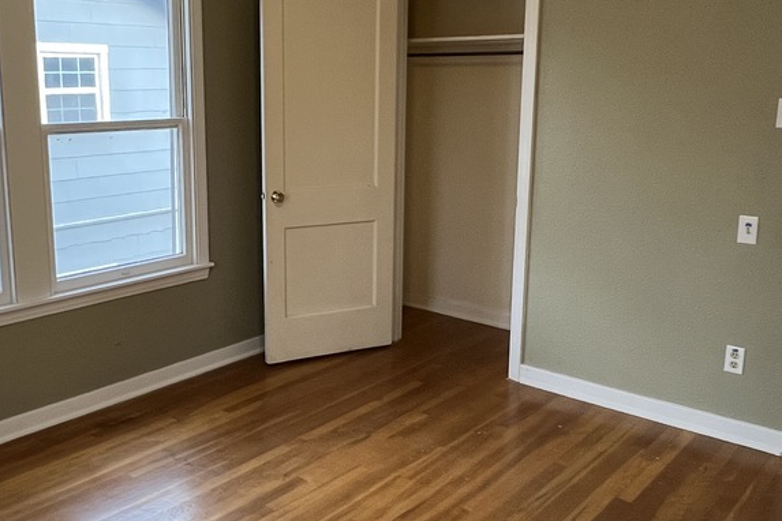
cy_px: 236
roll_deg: -0.3
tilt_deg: -11.5
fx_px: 738
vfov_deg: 38.8
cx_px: 323
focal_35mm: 34
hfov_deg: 55.5
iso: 200
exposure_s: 1/120
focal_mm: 1.57
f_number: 1.8
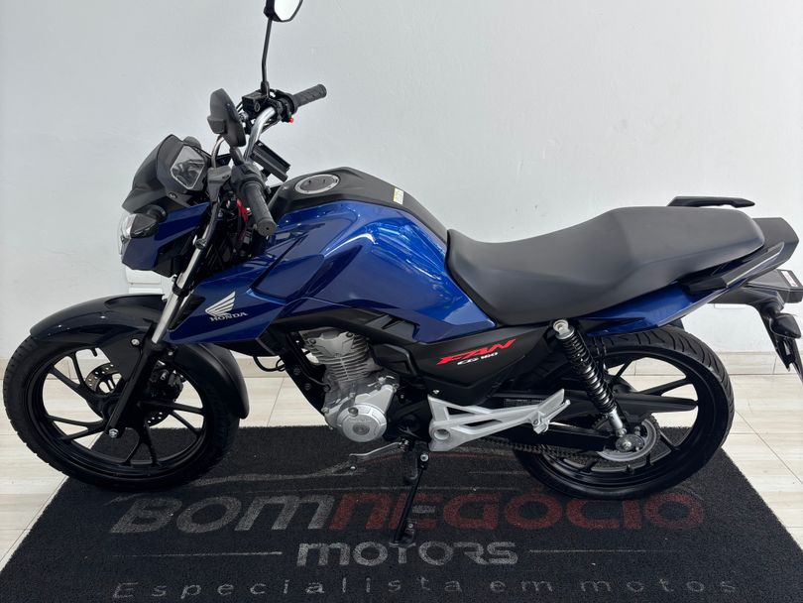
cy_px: 302
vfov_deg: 53.1
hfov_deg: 67.3
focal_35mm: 26
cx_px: 402
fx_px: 603
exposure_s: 1/146
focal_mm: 5.96
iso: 40
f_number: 1.6
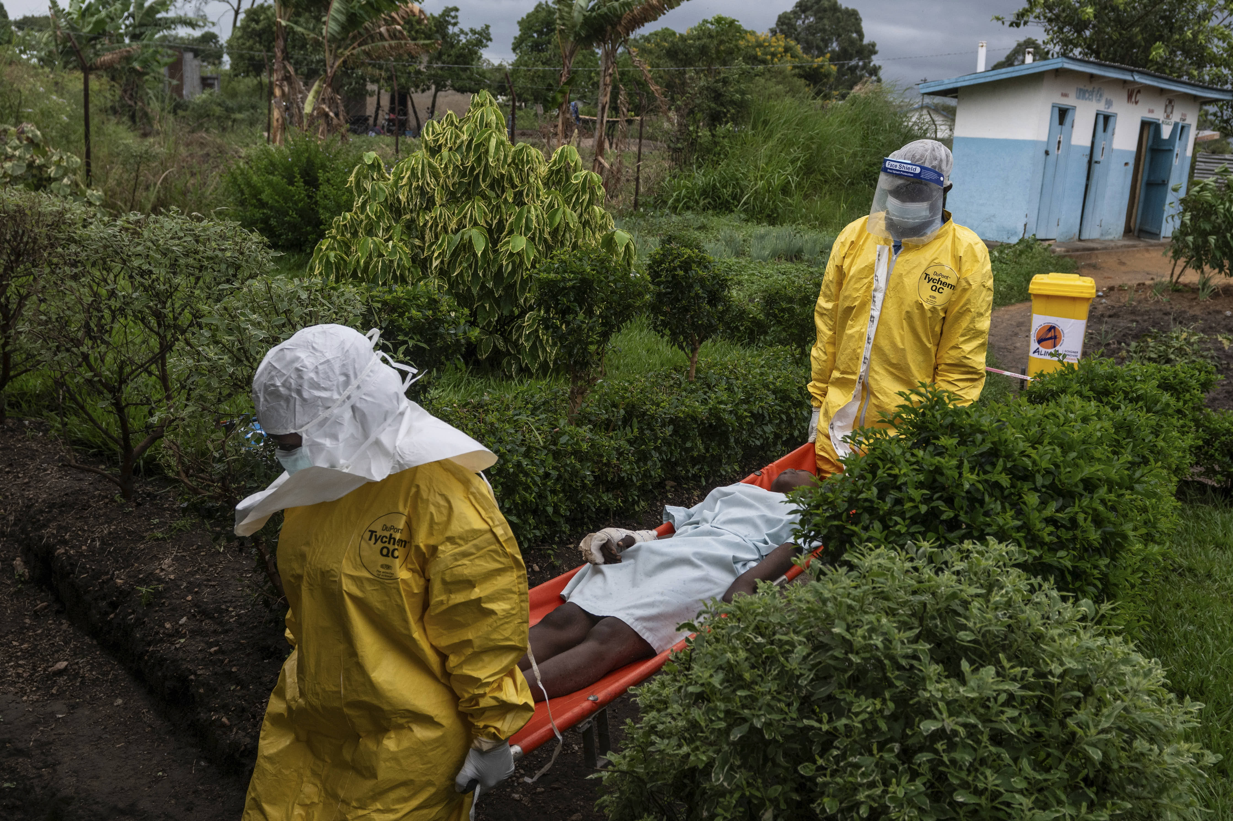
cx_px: 616
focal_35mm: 36
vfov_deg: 36.9
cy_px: 410
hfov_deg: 53.1
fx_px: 1233
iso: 400
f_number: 4.5
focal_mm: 24
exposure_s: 1/800
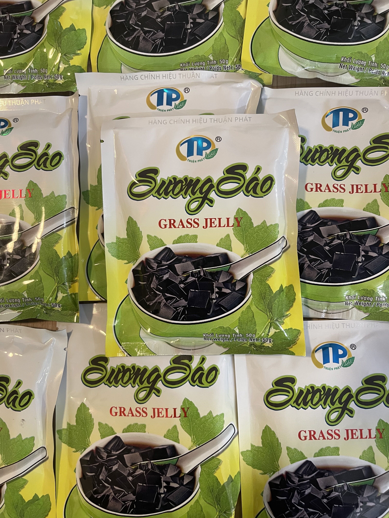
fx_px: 375
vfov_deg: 69.4
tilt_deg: -85.1
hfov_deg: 54.9
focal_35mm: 25
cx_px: 194
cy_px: 259
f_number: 1.6
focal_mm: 5.1
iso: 320
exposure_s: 1/56
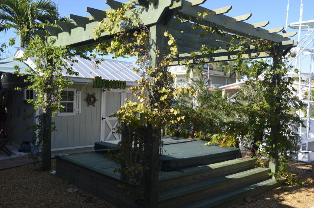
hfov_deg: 57.3
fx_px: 287
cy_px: 104
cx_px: 157
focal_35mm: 33
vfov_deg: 39.8
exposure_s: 1/250
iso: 180
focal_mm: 22
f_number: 8
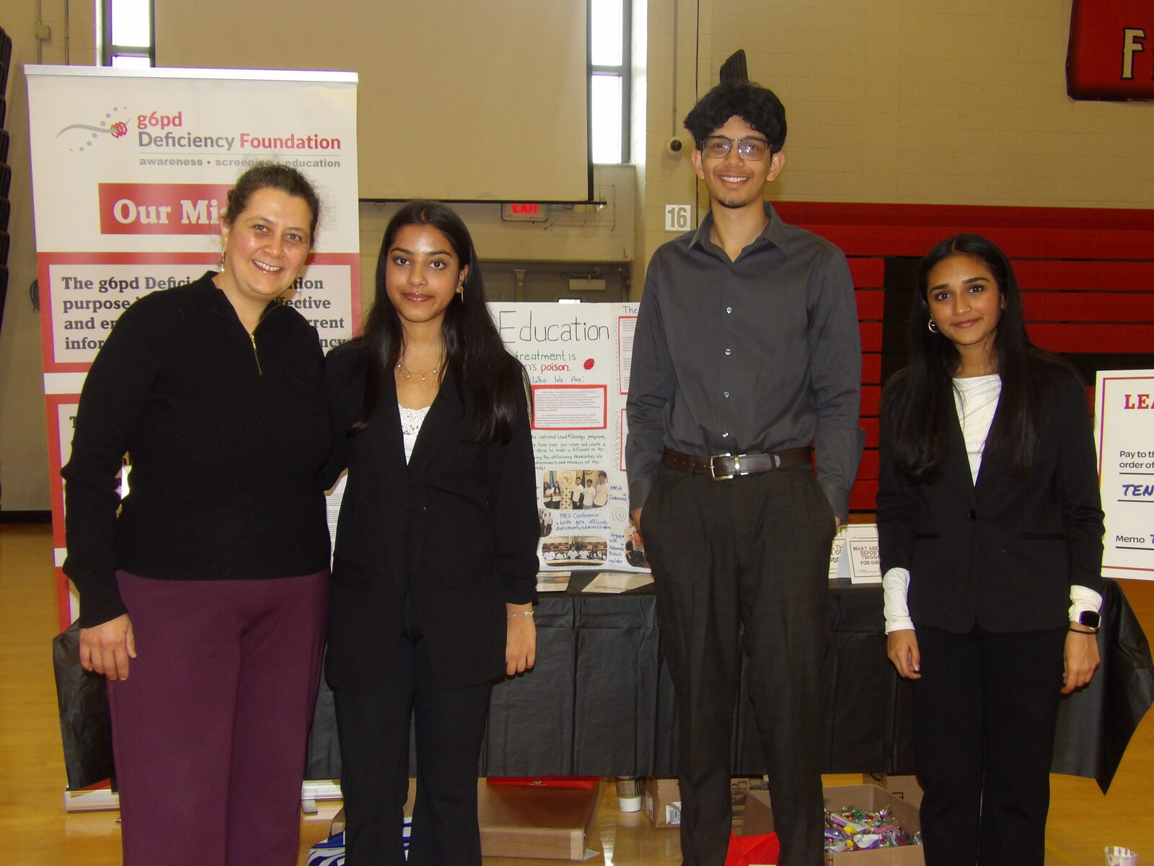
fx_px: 1300
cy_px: 433
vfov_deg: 36.8
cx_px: 577
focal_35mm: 39
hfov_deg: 47.9
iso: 250
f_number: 3.7
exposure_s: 1/33
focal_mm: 7
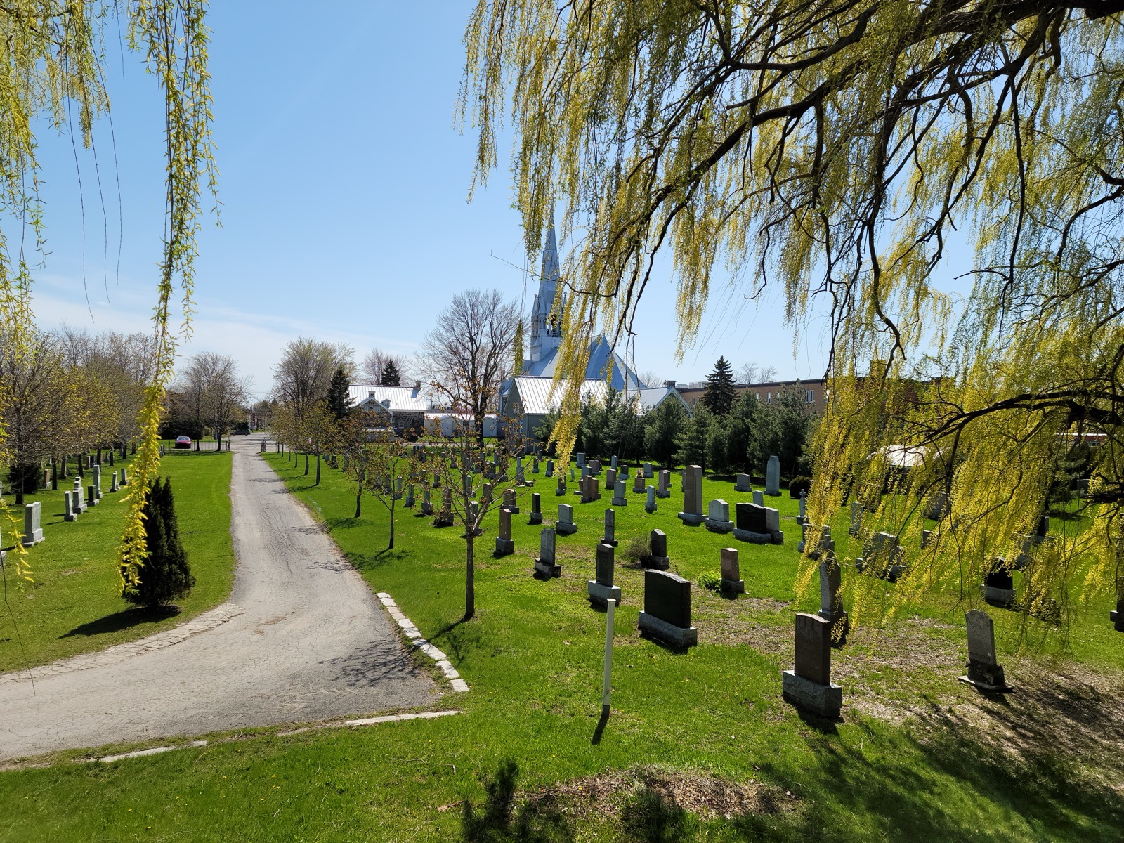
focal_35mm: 25
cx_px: 562
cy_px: 422
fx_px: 812
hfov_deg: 69.4
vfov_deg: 54.9
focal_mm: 7
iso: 20
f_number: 1.8
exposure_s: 1/1186
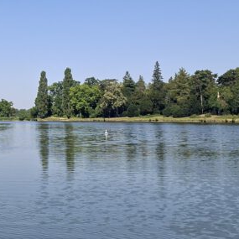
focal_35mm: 73
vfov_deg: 23.4
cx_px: -11
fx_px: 570
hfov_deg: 22.6
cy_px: 53
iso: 50
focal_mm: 5.54
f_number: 1.8
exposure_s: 1/1292
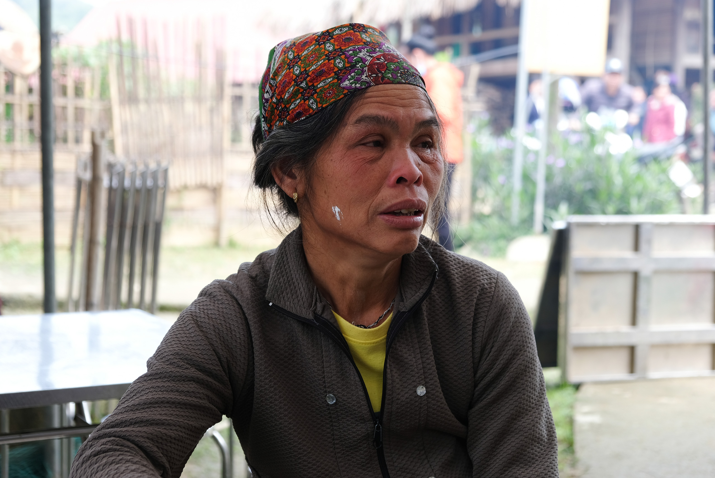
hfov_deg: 31.4
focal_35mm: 64
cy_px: 239
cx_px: 358
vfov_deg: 21.3
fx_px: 1272
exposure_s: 1/150
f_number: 4
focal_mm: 42.5
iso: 200
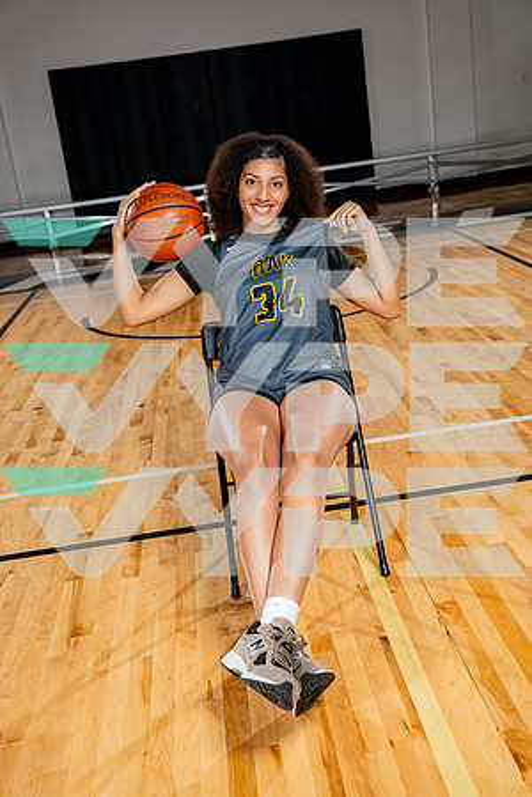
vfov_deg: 43.6
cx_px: 266
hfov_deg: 29.9
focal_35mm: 45
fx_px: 997
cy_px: 398
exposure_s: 1/250
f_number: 5.6
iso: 200
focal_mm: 45
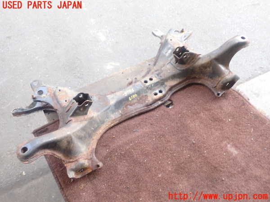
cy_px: 101
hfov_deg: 60.0
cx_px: 135
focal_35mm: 30
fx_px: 234
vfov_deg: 46.8
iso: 200
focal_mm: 5.4
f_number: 2.3
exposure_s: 1/50
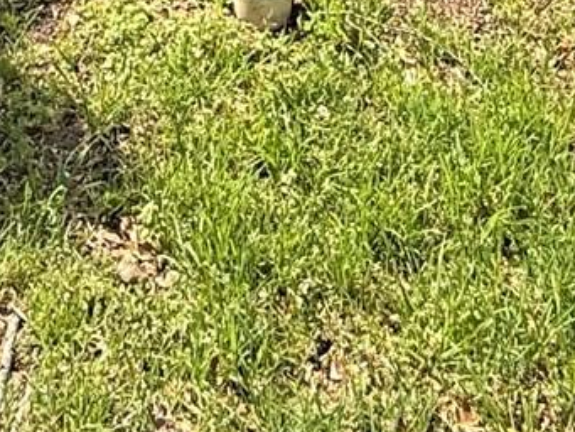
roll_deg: -1.2
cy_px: -739
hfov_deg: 23.2
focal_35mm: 84
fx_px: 1396
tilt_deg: -1.5
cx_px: 184
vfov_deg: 12.1
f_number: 2.2
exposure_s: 1/625
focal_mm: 2.22
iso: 50
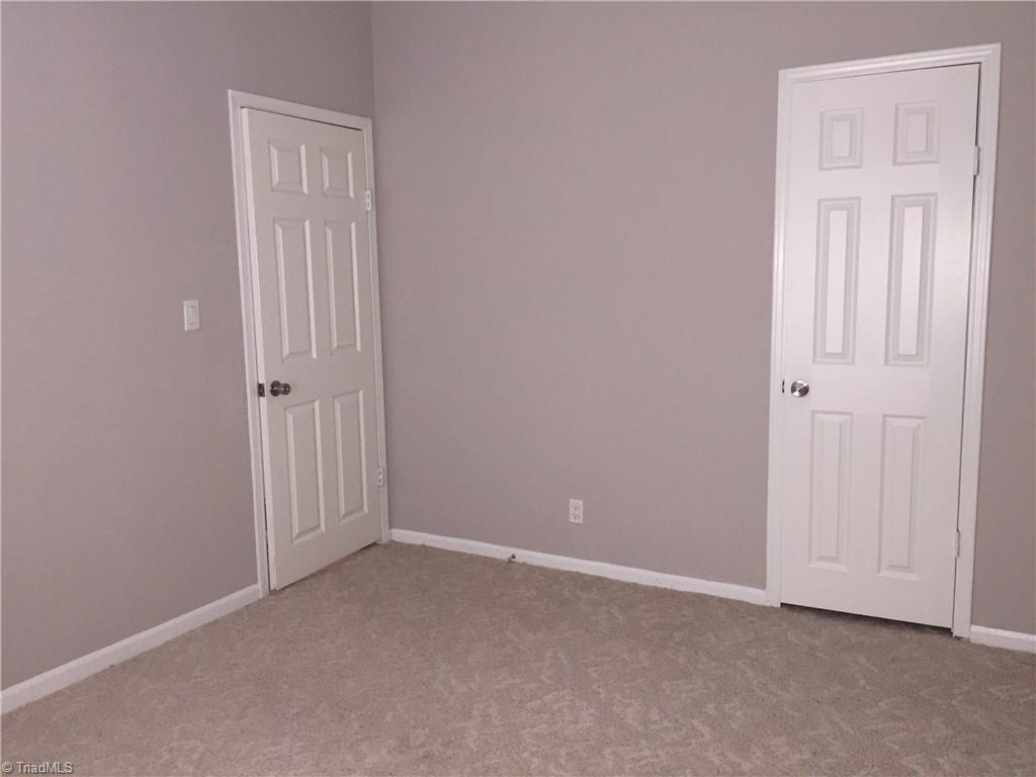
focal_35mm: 29
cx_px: 518
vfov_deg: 48.2
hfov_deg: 61.7
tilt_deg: -7.9
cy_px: 388
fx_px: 868
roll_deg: -0.3
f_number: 2.2
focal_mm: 4.15
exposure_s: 1/17
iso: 200
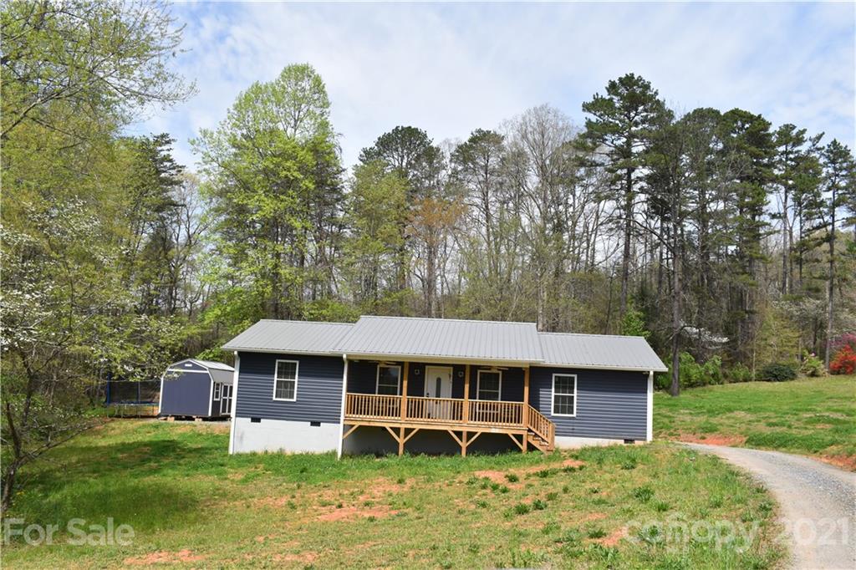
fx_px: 749
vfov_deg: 41.7
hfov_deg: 59.5
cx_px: 428
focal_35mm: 32
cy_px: 285
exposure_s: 1/400
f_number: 10
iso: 200
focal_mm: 21
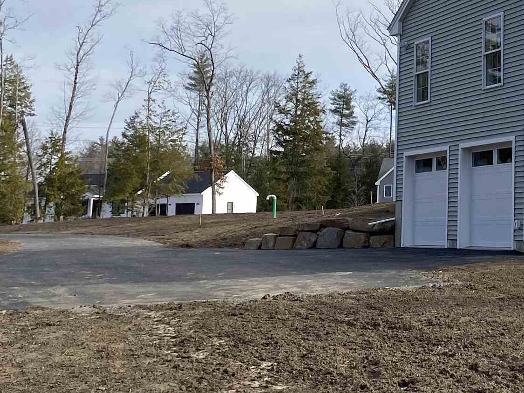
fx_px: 1075
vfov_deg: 20.4
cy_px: 57
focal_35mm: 71
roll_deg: -0.4
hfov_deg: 24.4
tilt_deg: +8.9
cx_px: 653
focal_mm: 4.25
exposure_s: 1/2890
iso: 32
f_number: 1.8
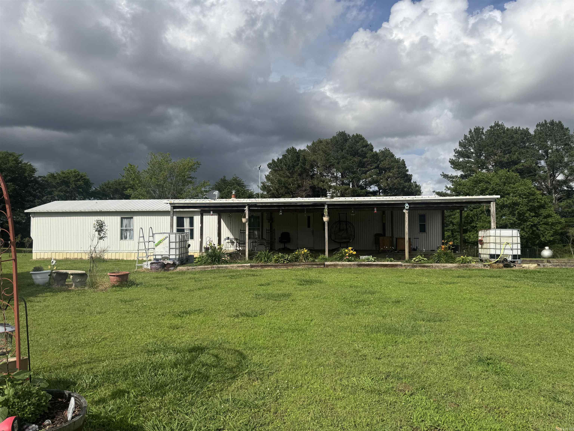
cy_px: 216
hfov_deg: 71.6
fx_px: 398
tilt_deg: +1.3
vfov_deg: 56.8
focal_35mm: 24
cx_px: 287
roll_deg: +0.5
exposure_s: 1/7092
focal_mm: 6.76
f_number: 1.78
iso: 80
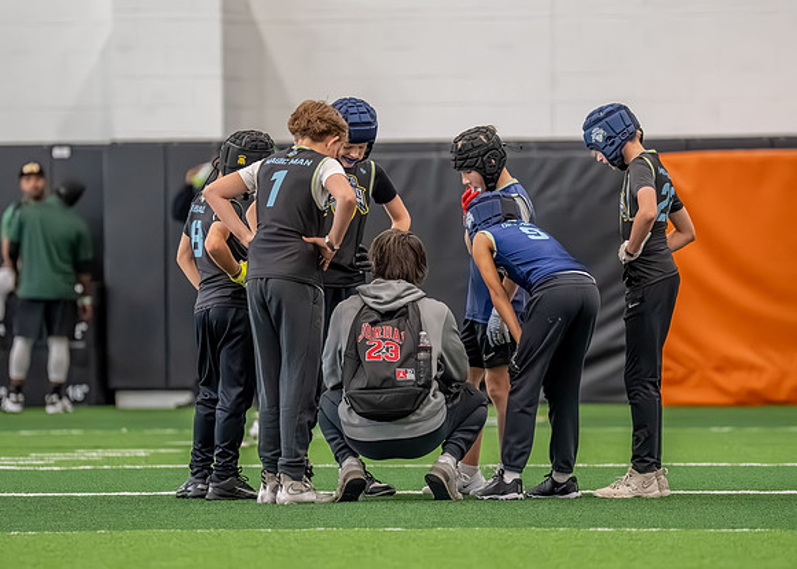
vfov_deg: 4.5
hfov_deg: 6.3
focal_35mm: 321
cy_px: 302
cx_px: 395
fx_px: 7255
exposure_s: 1/1000
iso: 6400
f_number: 2.8
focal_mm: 200
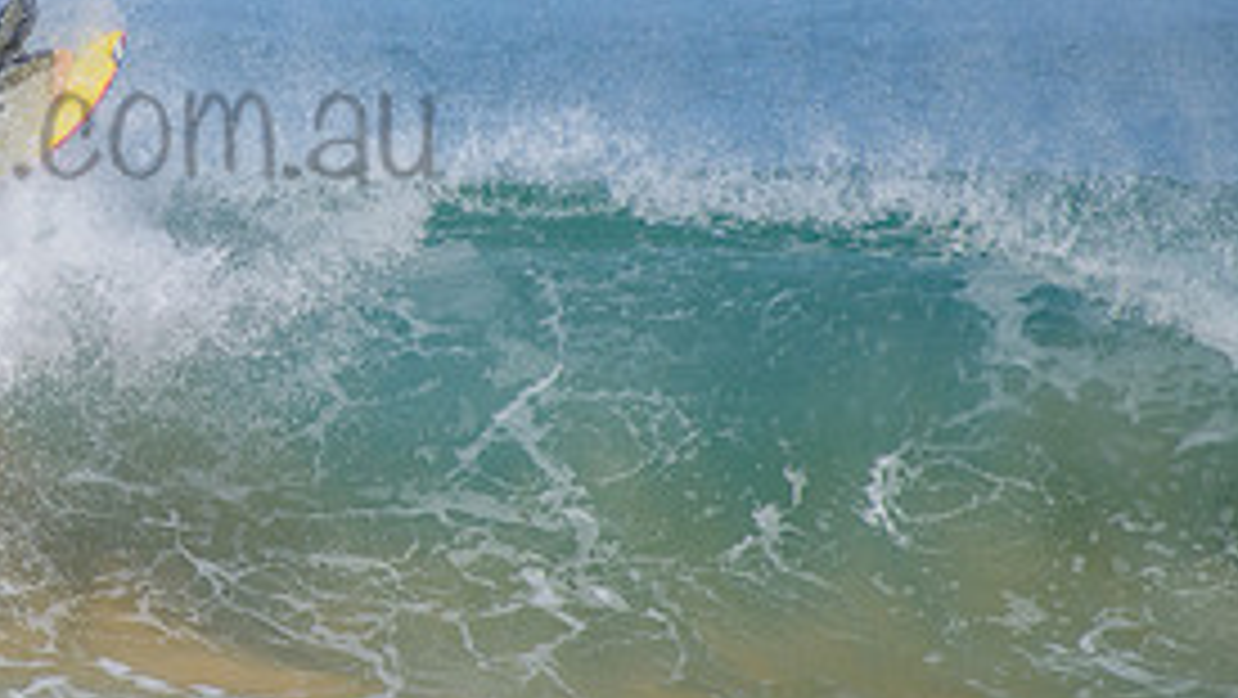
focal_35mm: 1104
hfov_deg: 2.0
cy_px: 74
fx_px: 36258
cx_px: -41
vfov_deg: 1.1
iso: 160
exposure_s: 1/2000
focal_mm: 500
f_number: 5.6
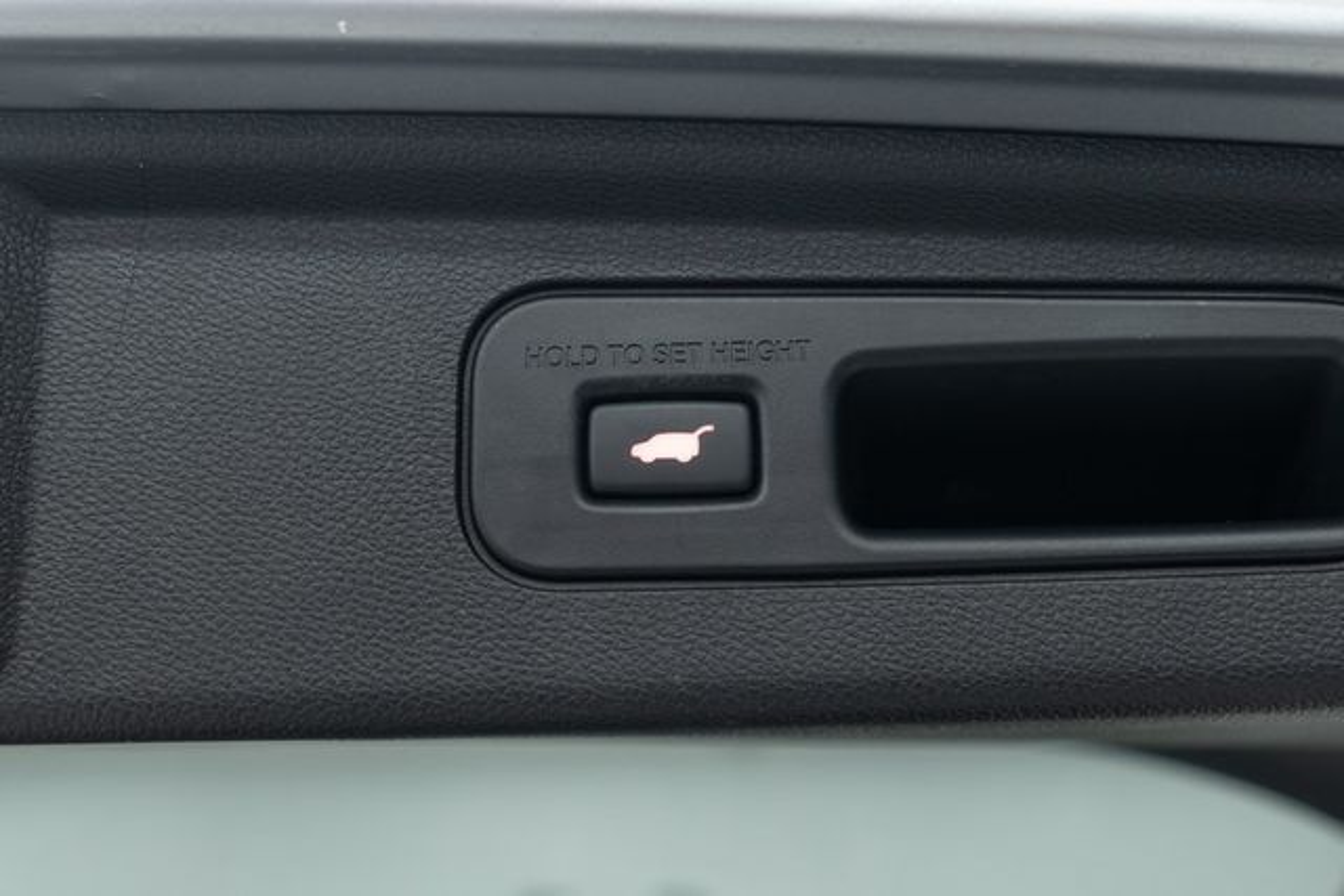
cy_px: 448
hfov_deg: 46.4
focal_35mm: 42
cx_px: 672
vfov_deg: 31.9
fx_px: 1568
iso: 500
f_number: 3.2
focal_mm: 28
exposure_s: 1/40
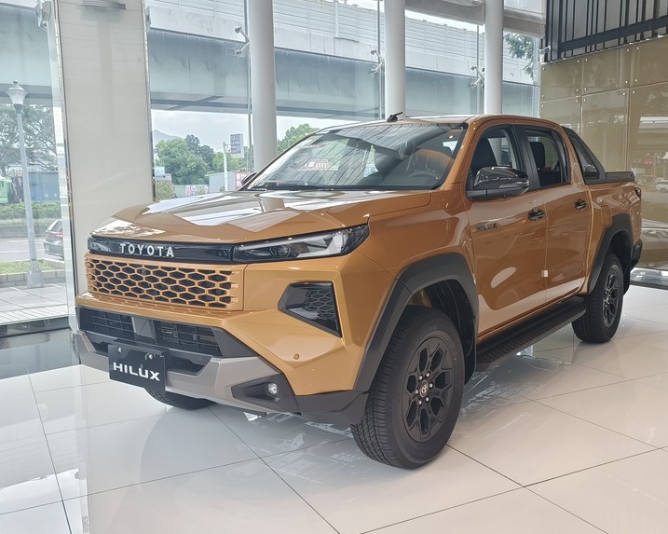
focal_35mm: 34
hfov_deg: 52.8
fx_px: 672
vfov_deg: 43.3
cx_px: 354
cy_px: 272
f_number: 1.75
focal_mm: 5.5
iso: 218
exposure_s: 1/120
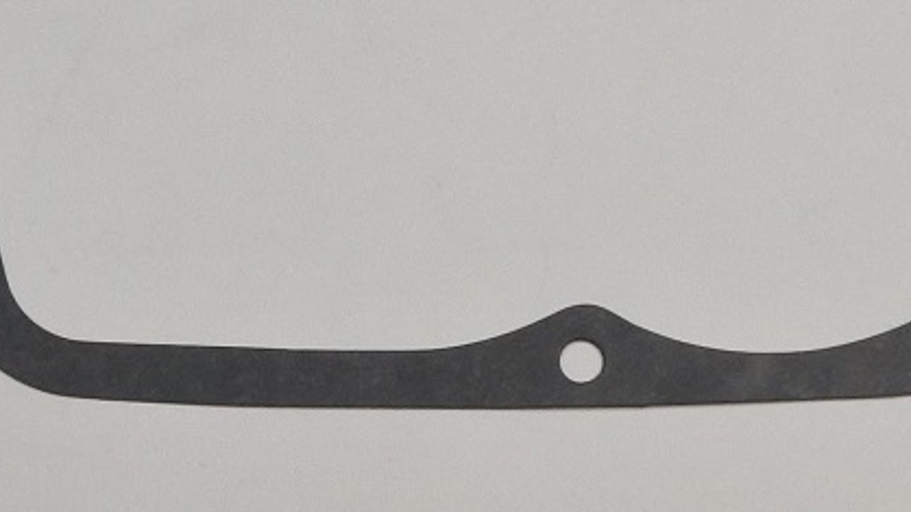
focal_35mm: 189
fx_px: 4565
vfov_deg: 6.3
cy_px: -291
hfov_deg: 11.4
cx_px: 257
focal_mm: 18.4
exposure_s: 1/125
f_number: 4.5
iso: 560
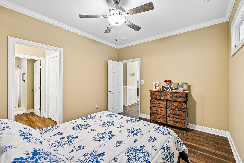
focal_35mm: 16
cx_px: 122
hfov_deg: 98.5
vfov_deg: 75.5
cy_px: 82
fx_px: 105
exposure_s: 1/5
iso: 400
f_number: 8
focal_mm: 15.5
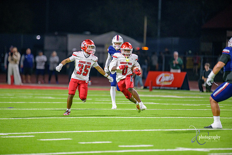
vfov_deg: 4.6
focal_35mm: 300
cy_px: 78
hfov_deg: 6.9
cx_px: 116
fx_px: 1934
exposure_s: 1/250
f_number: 2.8
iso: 2000
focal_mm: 300
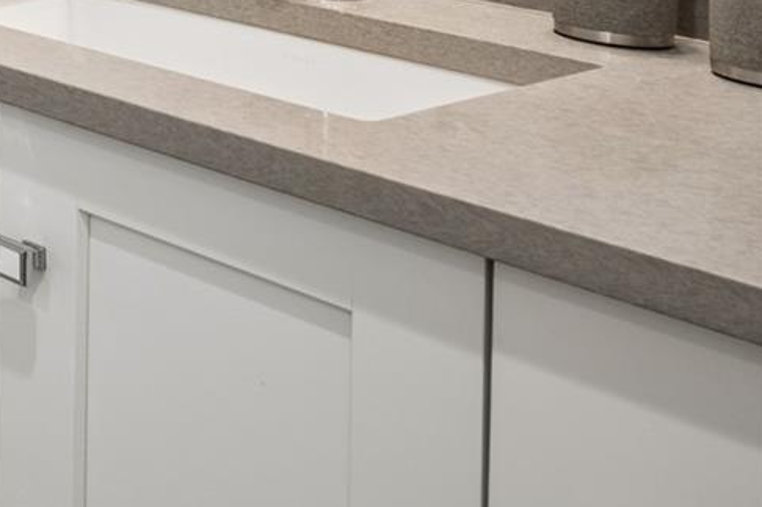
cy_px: -267
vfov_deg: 19.7
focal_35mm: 59
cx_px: -837
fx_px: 1248
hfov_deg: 18.2
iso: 200
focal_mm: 14
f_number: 11
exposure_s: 1/8
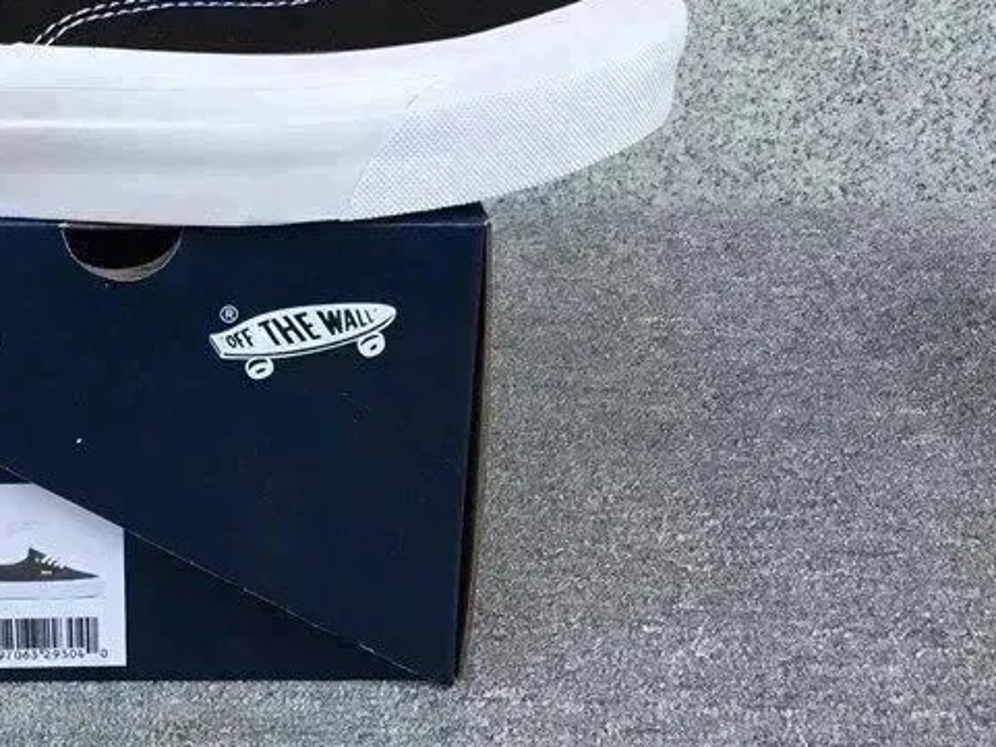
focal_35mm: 58
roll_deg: -0.4
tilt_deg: -21.8
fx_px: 1669
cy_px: 227
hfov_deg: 32.1
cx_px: 159
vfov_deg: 25.1
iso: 25
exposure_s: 1/367
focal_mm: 3.3
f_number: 2.4
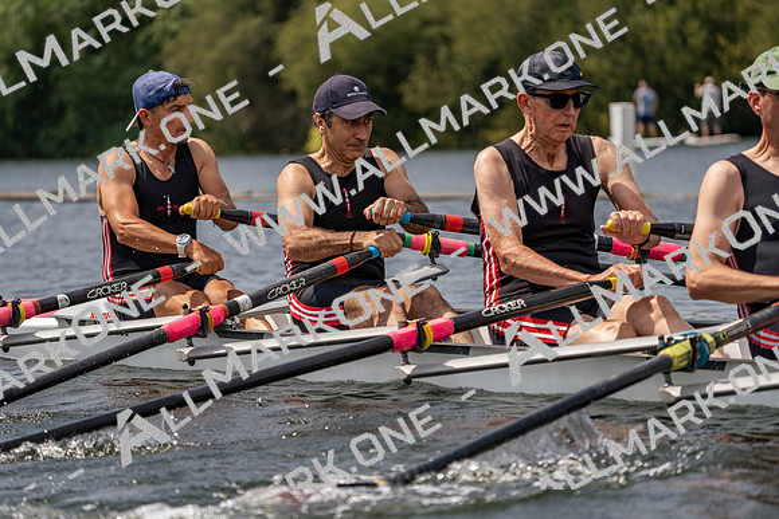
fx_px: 4675
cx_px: 390
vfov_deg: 6.4
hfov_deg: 9.5
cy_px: 260
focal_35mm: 216
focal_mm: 216
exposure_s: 1/1600
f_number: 5.6
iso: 200
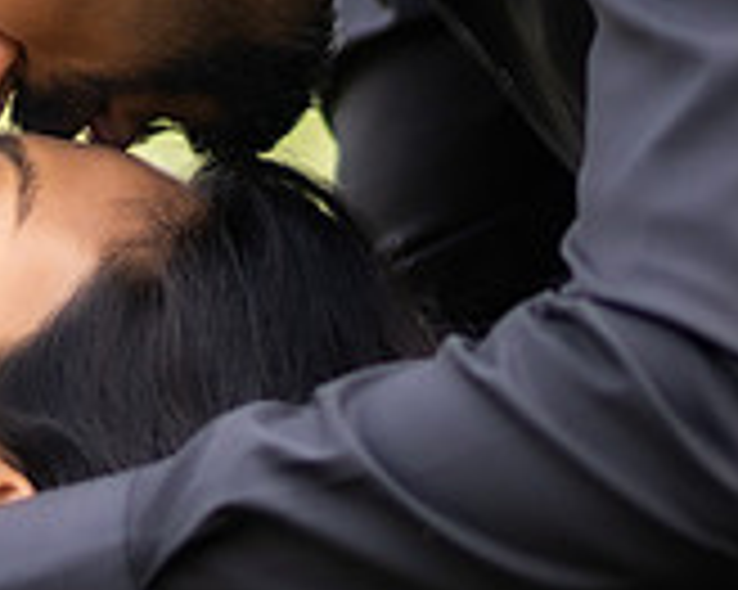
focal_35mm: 739
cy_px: 683
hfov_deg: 2.6
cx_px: 192
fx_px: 16132
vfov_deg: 2.1
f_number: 1.4
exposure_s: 1/1250
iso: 100
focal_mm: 85
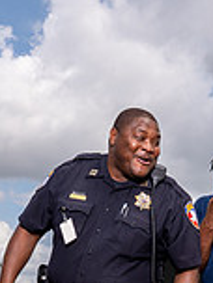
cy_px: 358
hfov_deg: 16.8
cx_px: 136
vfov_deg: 20.5
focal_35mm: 88
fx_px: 722
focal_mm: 24
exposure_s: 1/200
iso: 125
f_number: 11
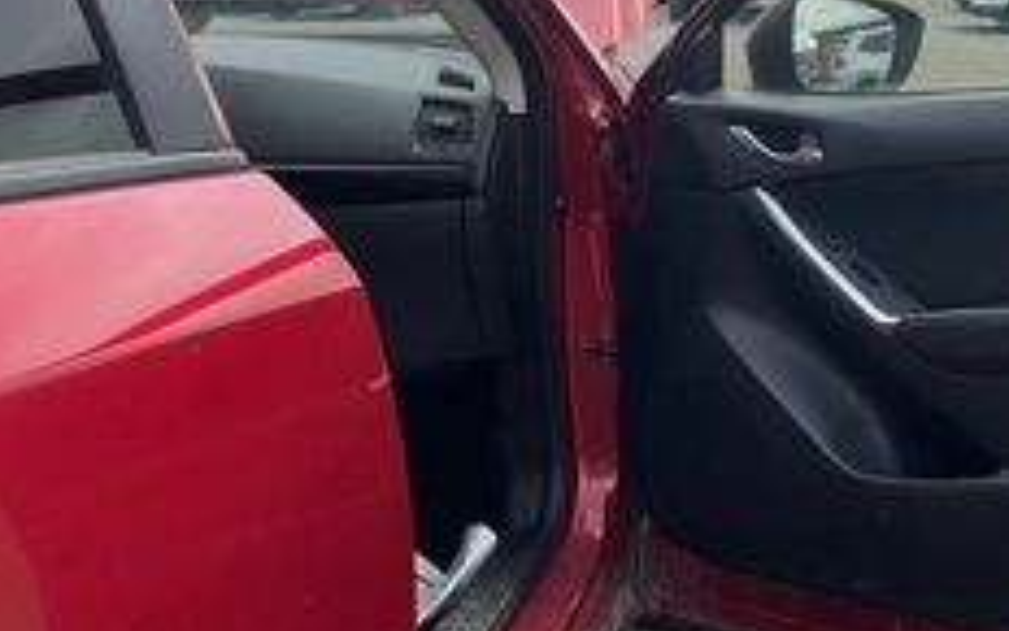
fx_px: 1457
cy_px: 187
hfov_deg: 37.3
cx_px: 757
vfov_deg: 24.2
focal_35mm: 53
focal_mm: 3
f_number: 1.8
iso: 25
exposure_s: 1/978
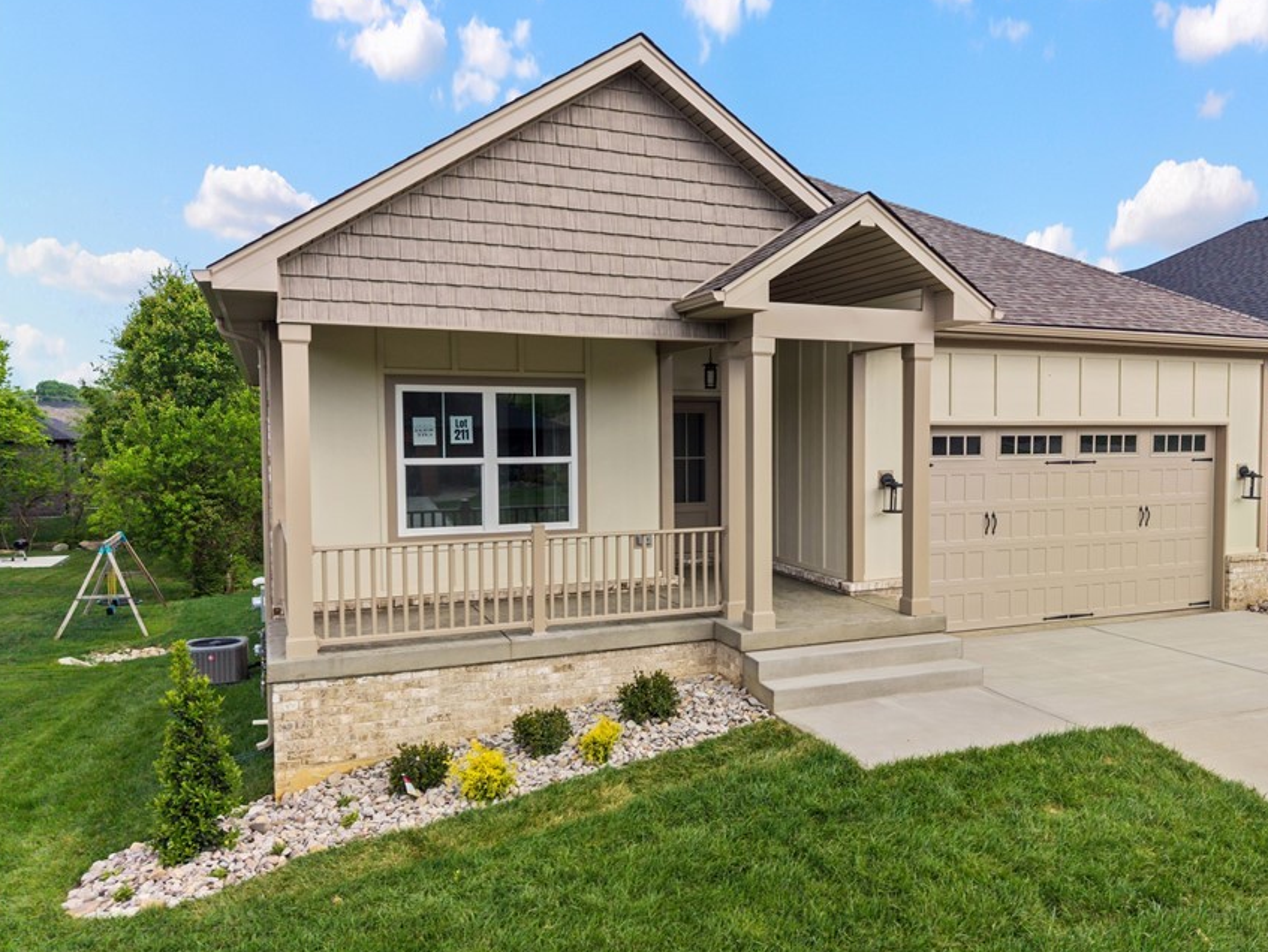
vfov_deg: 48.3
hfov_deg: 61.2
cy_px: 482
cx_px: 752
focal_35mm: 29
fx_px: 1063
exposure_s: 1/4000
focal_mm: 8.67
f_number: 1.8
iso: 280
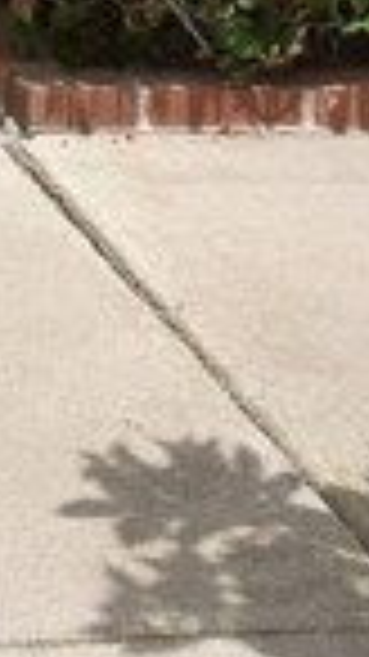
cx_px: -565
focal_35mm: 131
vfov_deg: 14.8
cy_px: -436
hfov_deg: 8.3
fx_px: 2287
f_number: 9
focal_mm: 19
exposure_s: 1/200
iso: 100
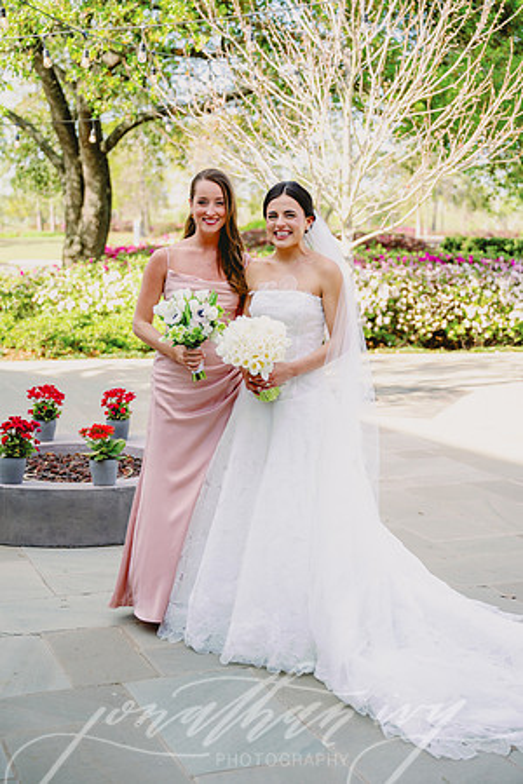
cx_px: 262
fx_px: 1155
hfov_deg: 25.5
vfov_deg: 37.5
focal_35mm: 53
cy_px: 392
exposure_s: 1/800
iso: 200
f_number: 2.8
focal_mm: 53
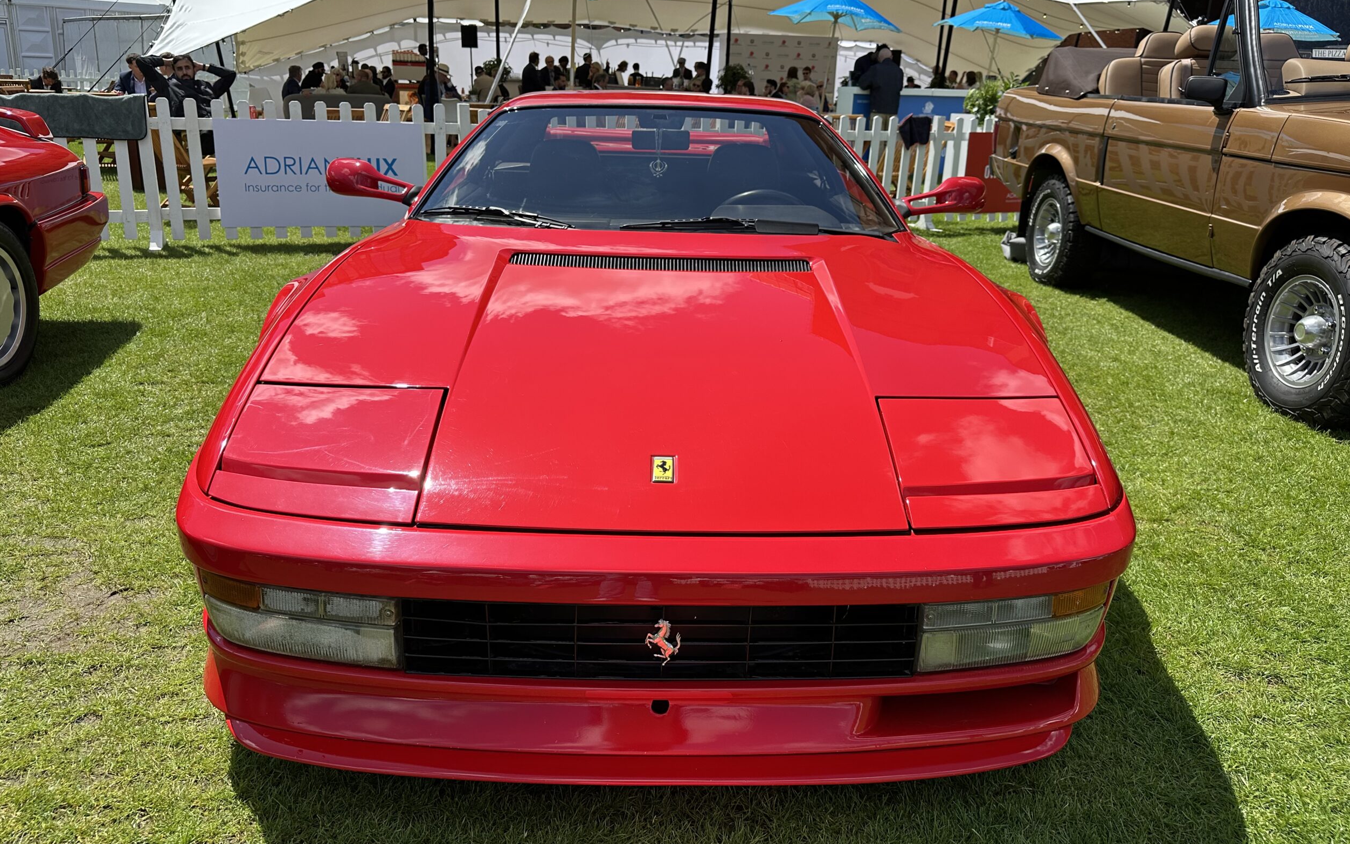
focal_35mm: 26
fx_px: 957
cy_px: 354
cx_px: 671
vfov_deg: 47.4
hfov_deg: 70.4
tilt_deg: -16.4
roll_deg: -2.7
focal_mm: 6.86
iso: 80
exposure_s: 1/3155
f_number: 1.78
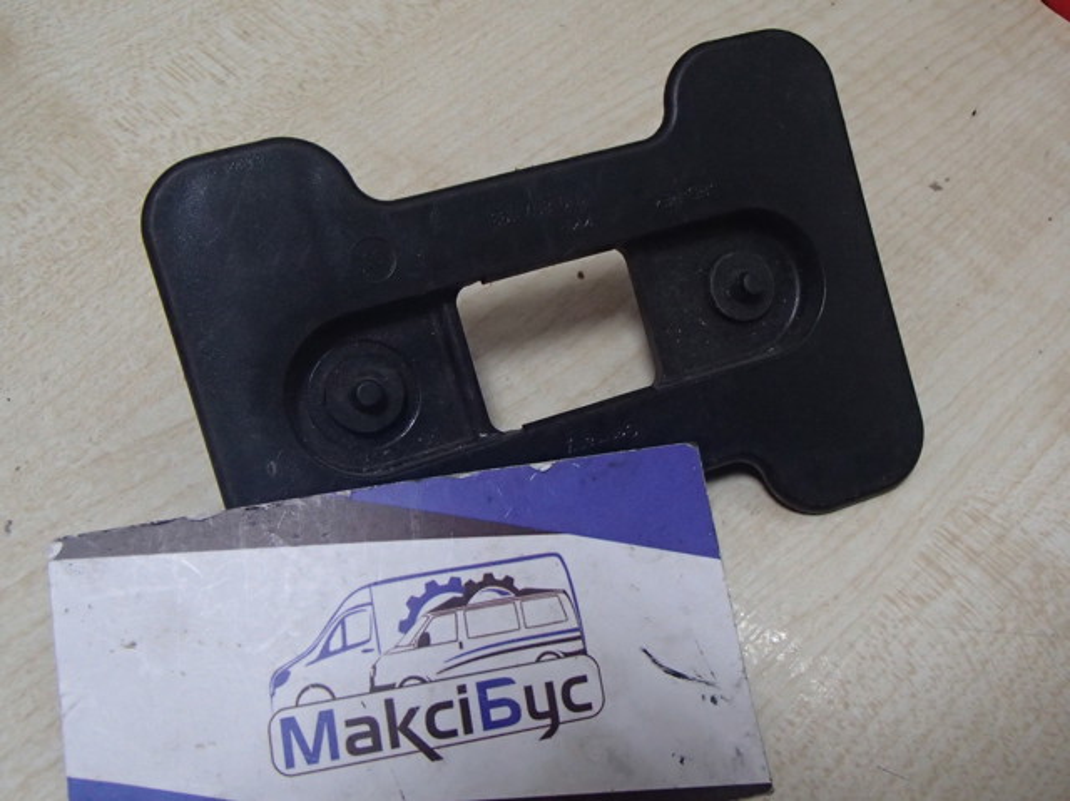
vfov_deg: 38.6
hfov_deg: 50.2
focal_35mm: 37
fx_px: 1143
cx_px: 535
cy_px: 400
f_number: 4.7
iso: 800
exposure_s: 1/60
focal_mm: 6.64
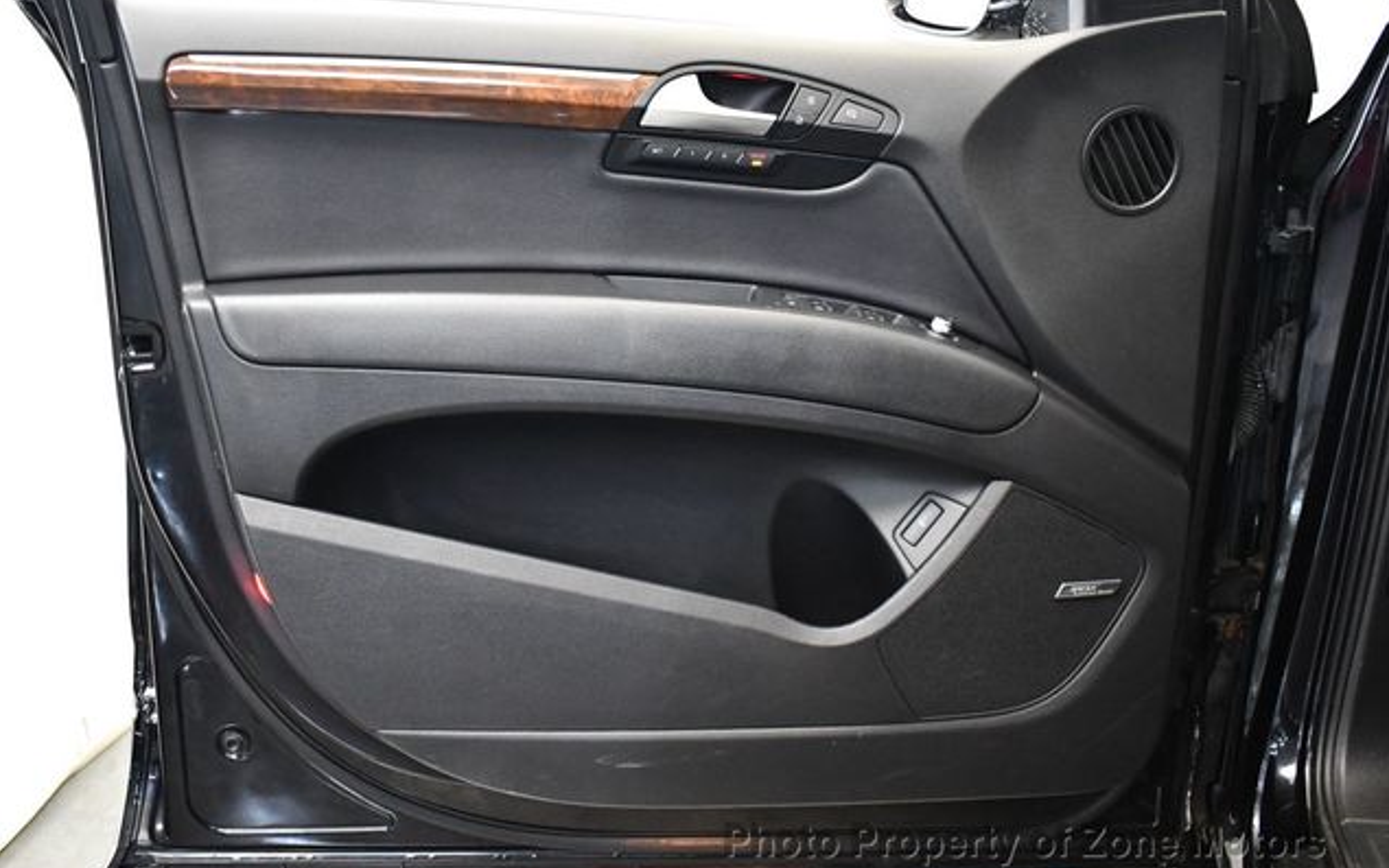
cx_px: 698
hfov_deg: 52.7
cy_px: 415
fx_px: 1401
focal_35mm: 37
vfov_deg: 34.4
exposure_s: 1/60
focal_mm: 18
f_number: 3.5
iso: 4000
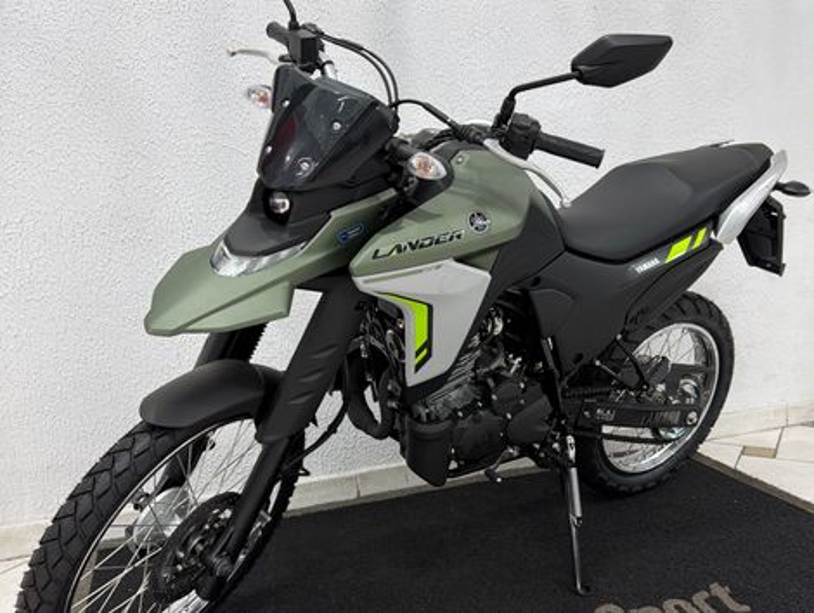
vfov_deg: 56.9
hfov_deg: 71.5
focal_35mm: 24
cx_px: 407
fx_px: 565
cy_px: 306
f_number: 1.78
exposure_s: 1/60
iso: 125
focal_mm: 6.76
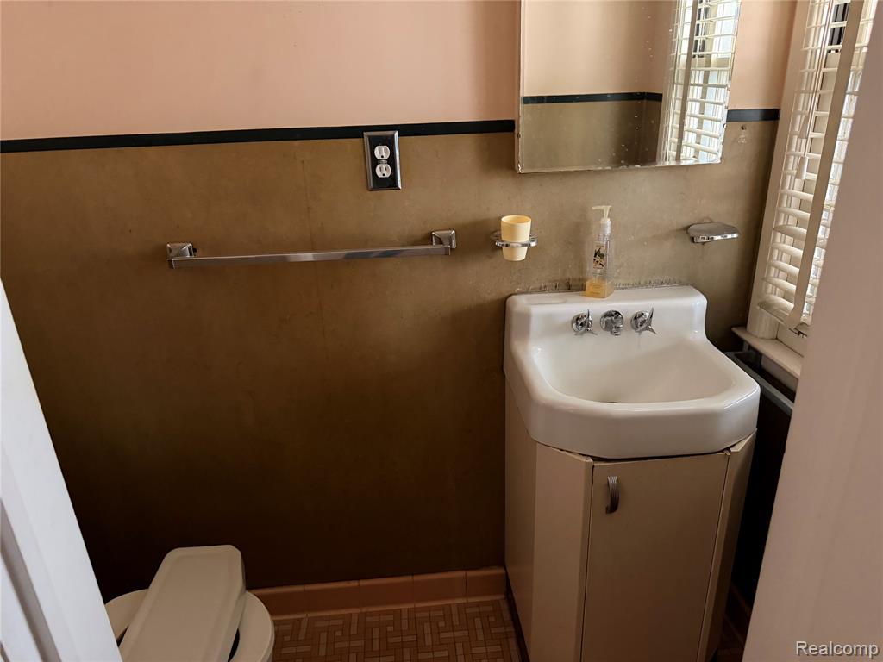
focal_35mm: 24
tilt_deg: -21.8
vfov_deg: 56.8
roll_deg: +2.7
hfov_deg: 71.6
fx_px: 612
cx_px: 442
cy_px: 331
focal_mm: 6.76
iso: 1000
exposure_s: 1/34
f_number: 1.78
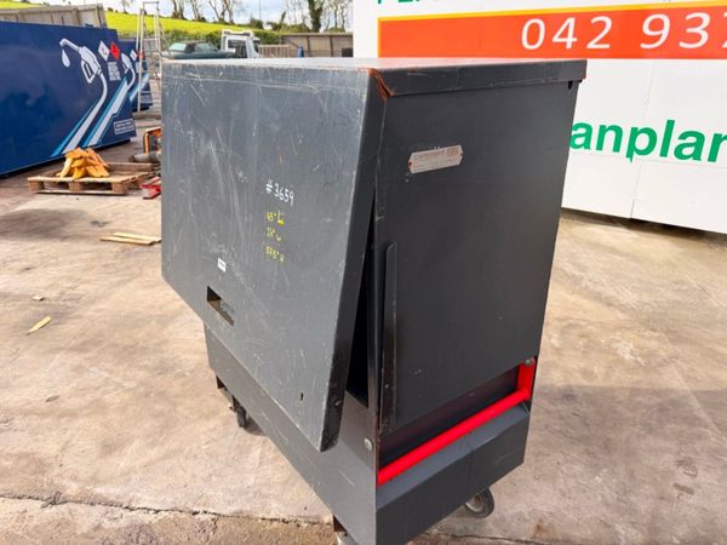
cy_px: 272
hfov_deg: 71.6
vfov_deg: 56.8
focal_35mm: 24
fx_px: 504
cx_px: 364
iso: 80
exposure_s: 1/1949
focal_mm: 6.76
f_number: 1.78
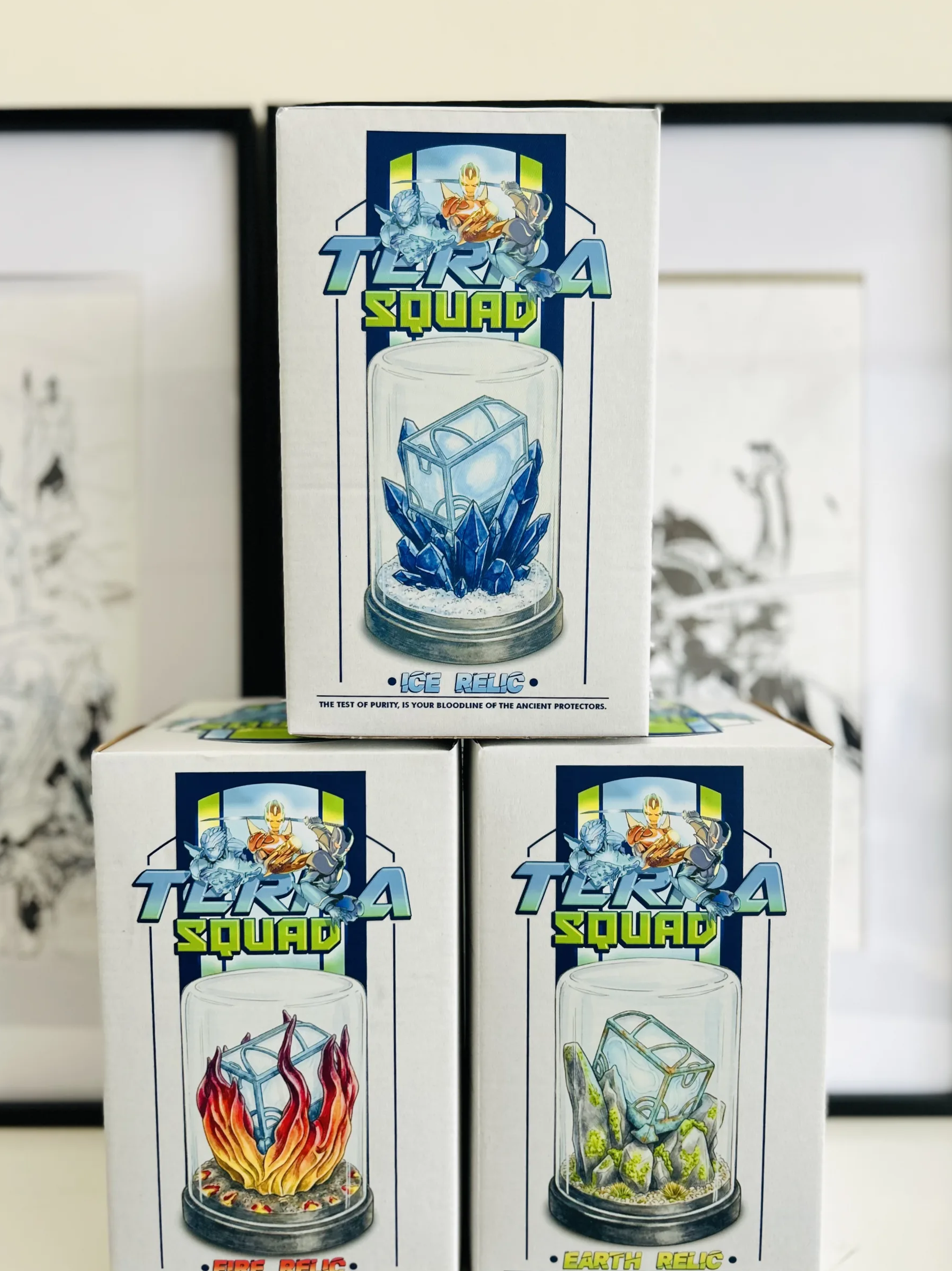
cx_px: 477
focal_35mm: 28
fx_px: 1027
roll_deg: +1.2
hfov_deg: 49.7
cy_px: 656
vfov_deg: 63.4
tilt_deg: -4.9
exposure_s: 1/71
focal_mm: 5.7
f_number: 1.5
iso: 125
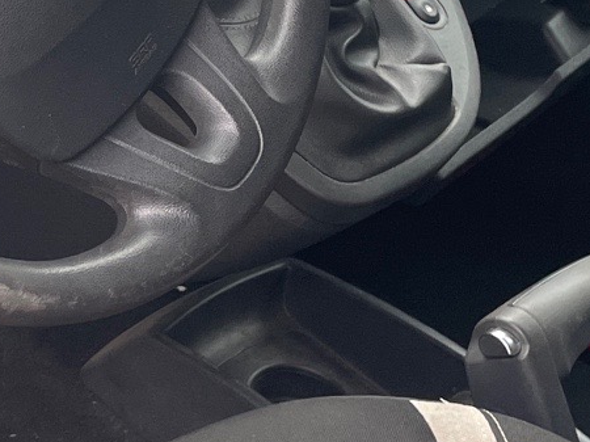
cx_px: 1
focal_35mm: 111
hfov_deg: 17.3
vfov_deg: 13.1
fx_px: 1891
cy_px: -42
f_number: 1.6
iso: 125
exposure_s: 1/121
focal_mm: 4.2
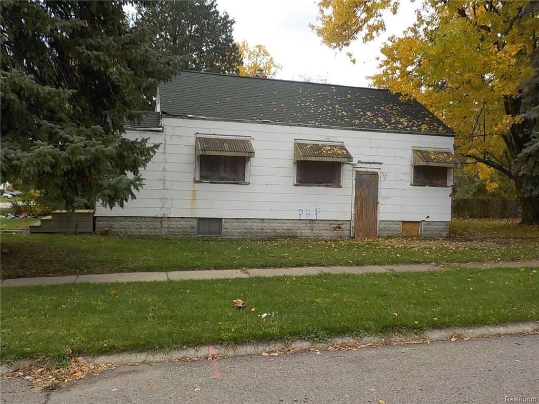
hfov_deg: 60.0
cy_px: 202
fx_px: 467
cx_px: 270
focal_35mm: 30
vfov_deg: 46.8
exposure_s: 1/320
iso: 125
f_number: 3.3
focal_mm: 4.1
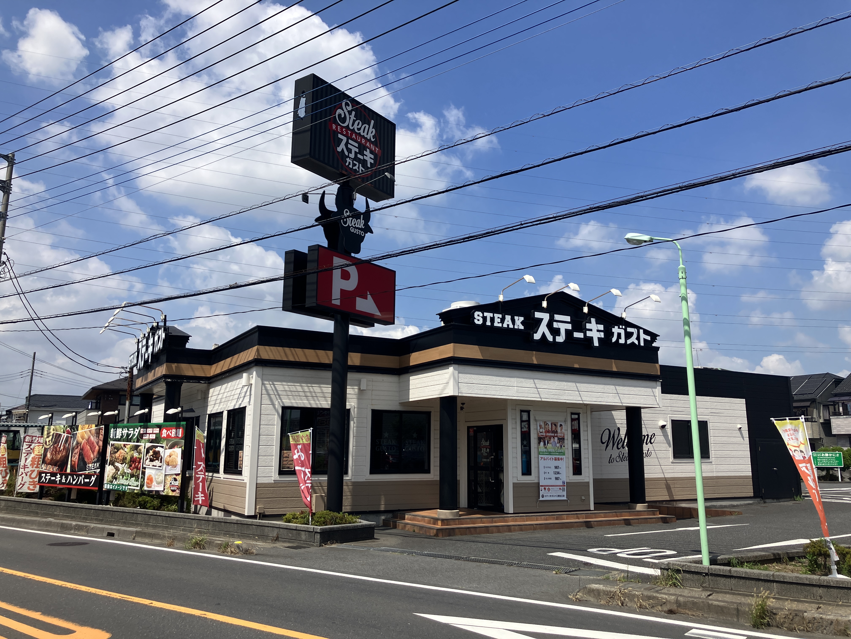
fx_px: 688
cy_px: 320
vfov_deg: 49.7
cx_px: 426
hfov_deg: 63.4
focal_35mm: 28
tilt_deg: +11.9
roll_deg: +0.1
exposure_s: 1/2703
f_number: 1.8
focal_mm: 3.99
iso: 32
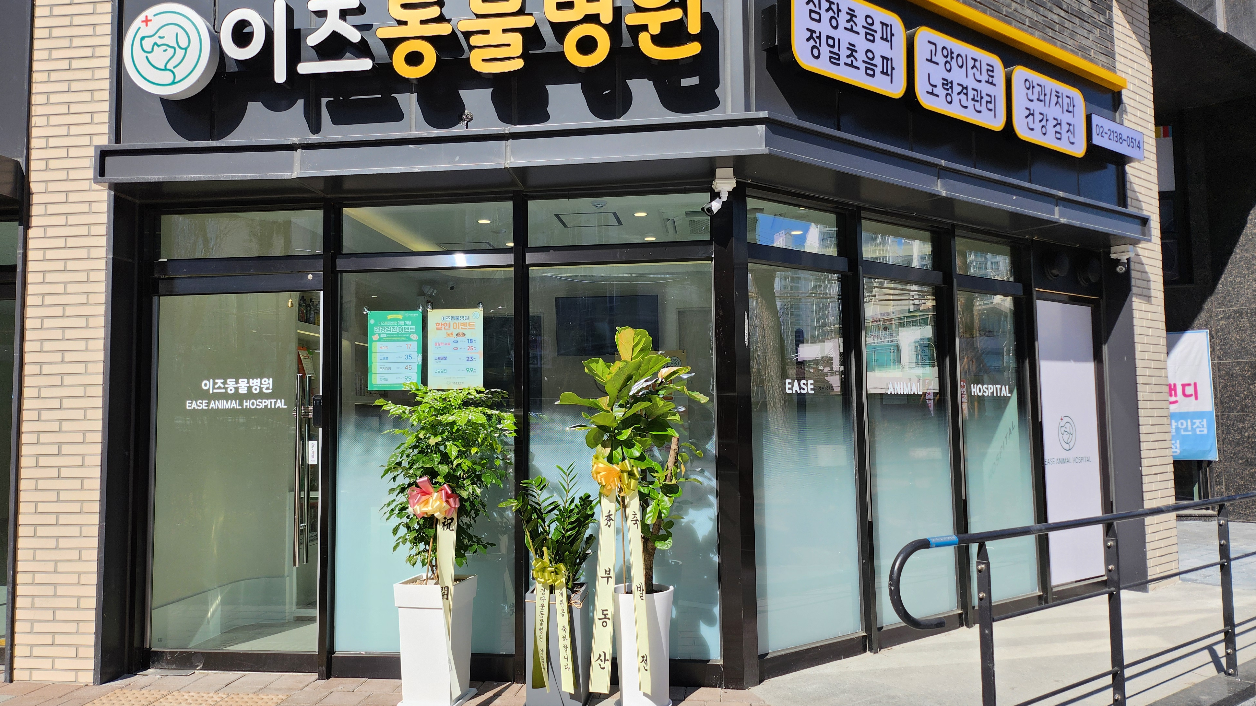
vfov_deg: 42.9
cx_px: 610
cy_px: 339
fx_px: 899
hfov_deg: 69.8
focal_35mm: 27
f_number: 1.8
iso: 50
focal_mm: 5
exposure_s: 1/3134
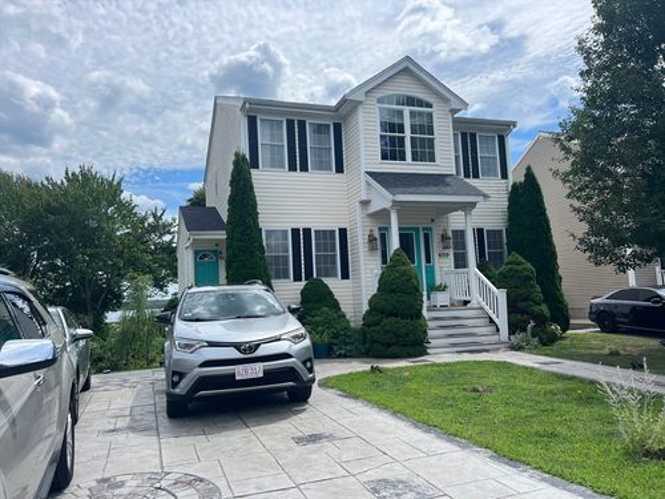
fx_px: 499
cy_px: 250
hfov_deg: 67.3
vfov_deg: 53.1
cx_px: 332
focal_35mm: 26
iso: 50
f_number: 1.5
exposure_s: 1/5319
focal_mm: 5.7
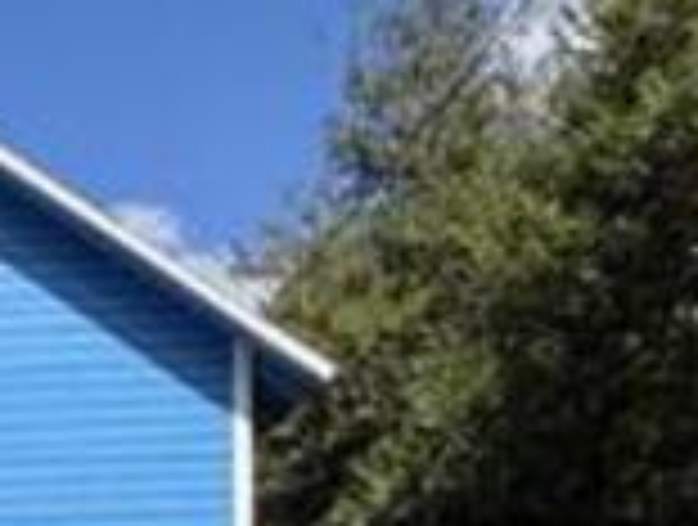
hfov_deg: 22.7
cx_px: -311
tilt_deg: -1.3
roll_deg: -1.5
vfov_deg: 18.4
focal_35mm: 72
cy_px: 771
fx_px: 1455
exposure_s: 1/1033
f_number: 2.2
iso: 20
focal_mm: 2.22
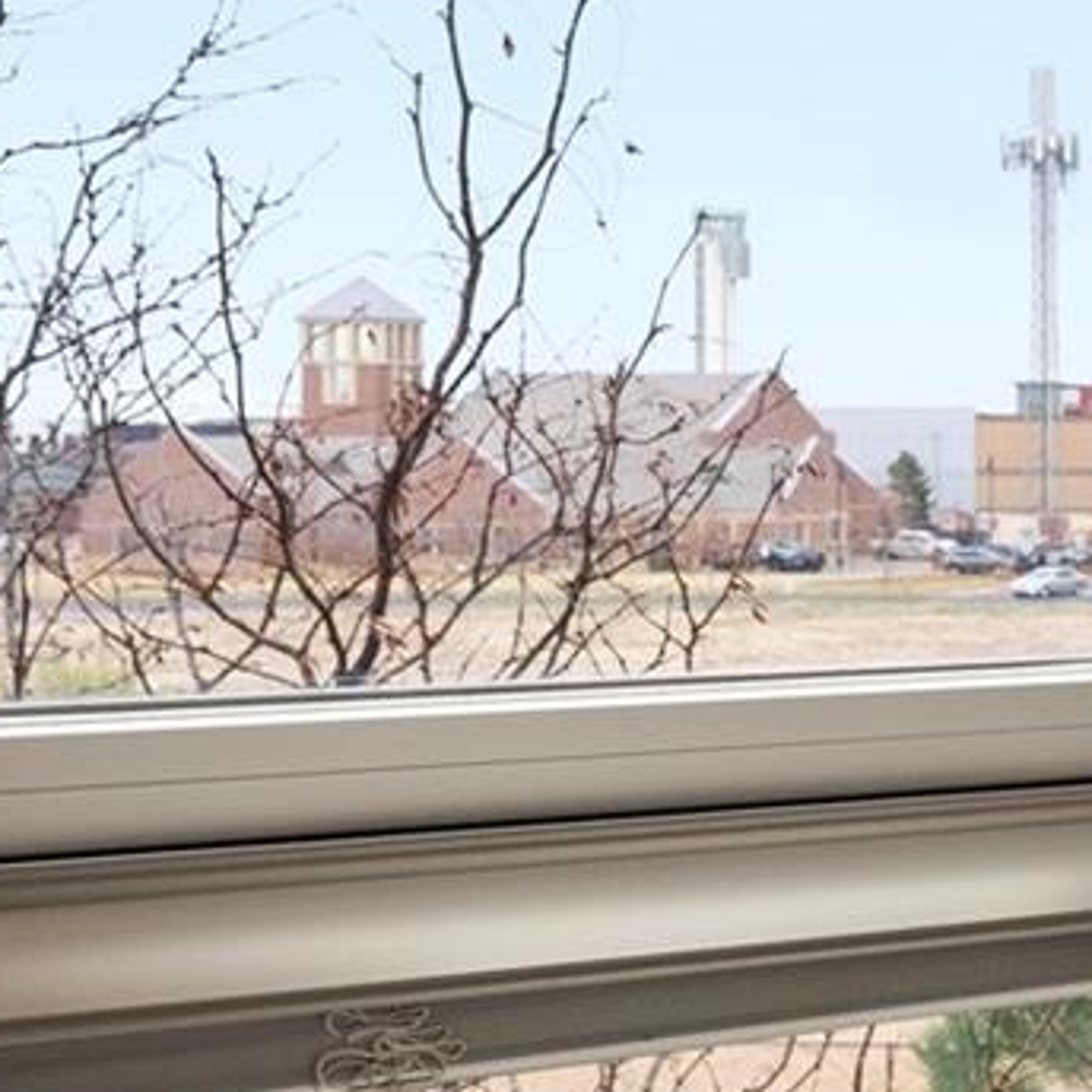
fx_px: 3105
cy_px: 495
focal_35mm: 87
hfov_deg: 15.9
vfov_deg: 19.9
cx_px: 2143
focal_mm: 22
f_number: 9
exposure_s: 1/80
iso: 800
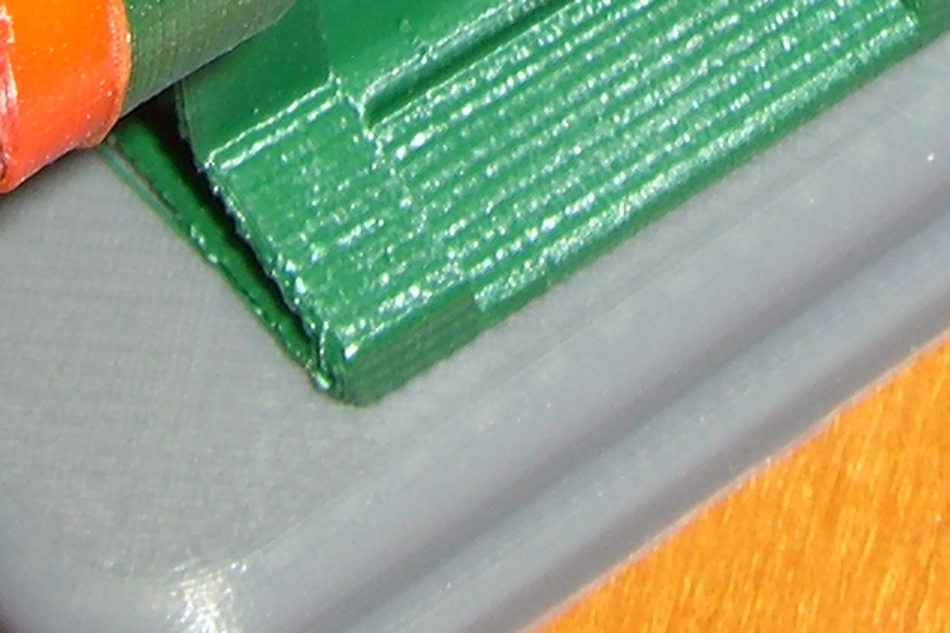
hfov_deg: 10.6
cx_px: 959
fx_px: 5091
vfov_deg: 6.8
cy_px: -728
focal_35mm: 193
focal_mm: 6.2
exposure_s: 1/60
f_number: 4.3
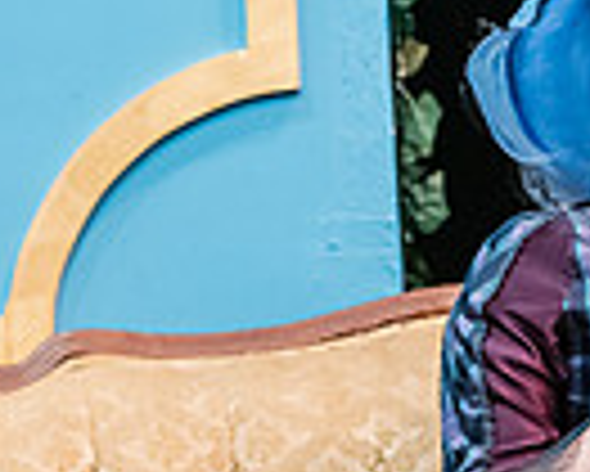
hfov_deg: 4.2
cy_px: 106
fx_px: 8003
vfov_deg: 3.4
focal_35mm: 458
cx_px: 567
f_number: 3.2
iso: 3200
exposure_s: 1/200
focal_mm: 110
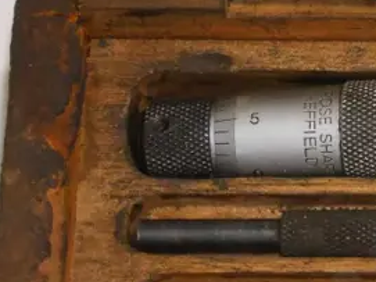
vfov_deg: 6.1
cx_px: 697
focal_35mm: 242
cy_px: 47
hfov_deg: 7.9
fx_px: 2627
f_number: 5.6
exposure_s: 1/100
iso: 3200
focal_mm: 32
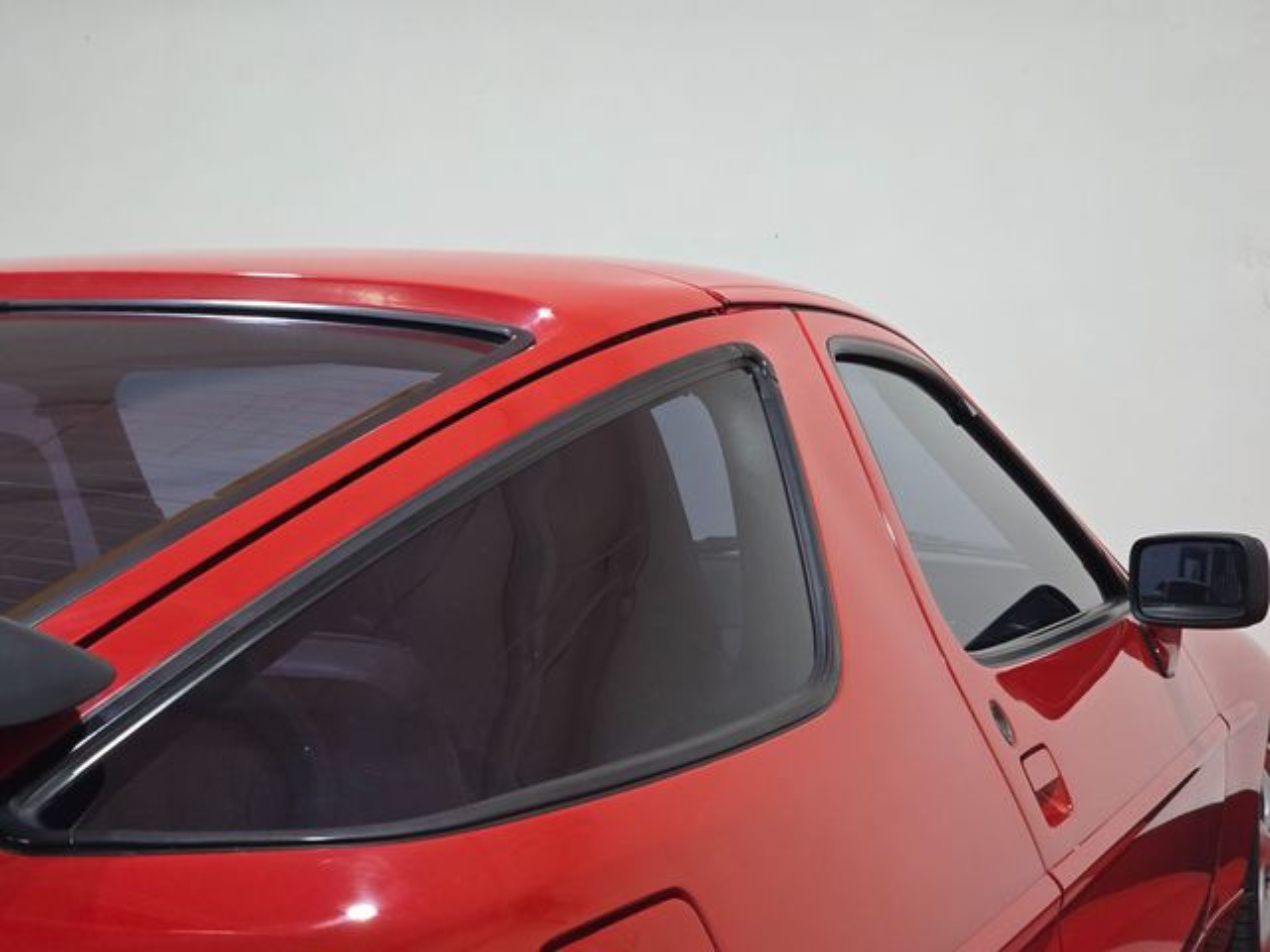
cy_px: 476
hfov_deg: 28.2
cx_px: 635
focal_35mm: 69
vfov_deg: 21.3
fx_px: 2531
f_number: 2.4
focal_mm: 7.9
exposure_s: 1/120
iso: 320
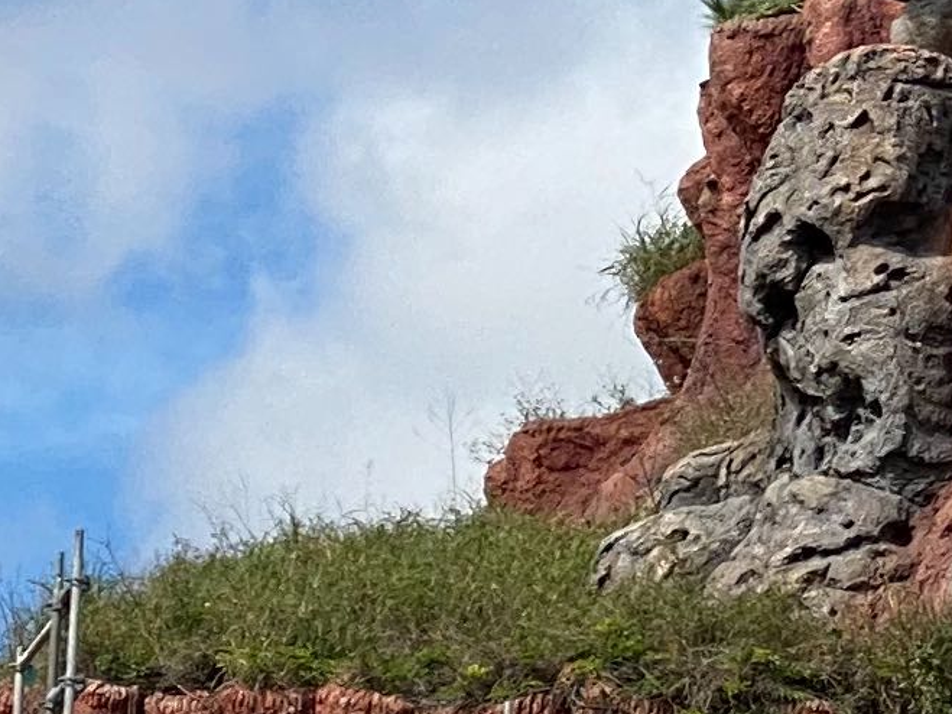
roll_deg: -0.9
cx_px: 1544
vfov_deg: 4.7
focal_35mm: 318
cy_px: -6
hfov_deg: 6.1
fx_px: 8744
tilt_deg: +16.5
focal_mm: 6
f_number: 2
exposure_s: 1/1546
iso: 20
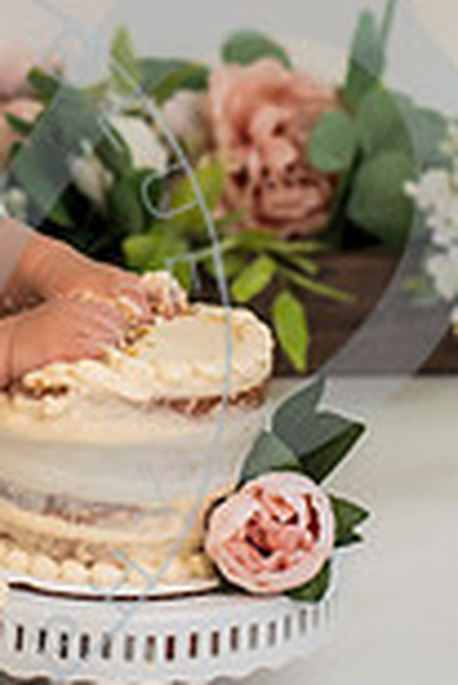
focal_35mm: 146
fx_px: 2780
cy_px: 9
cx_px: 18
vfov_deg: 13.8
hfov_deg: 9.4
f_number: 2.8
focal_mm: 50
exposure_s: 1/200
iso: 100
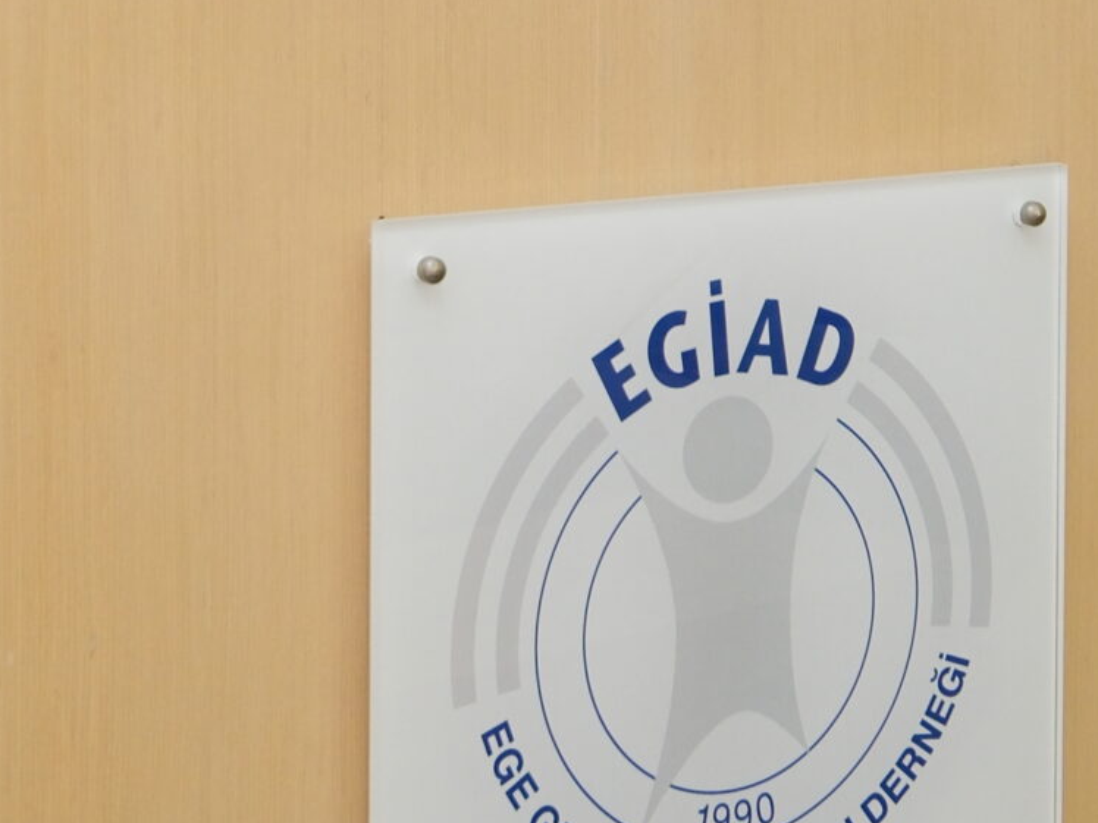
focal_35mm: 125
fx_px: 3965
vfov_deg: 11.5
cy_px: -257
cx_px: 647
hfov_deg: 15.8
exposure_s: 1/100
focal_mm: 25.3
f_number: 4
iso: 1250
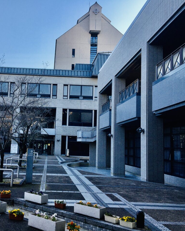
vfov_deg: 47.9
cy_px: 115
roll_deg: -2.0
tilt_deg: +5.7
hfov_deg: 38.5
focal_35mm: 38
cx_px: 53
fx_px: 260
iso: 25
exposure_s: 1/620
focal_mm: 4.15
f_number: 2.2
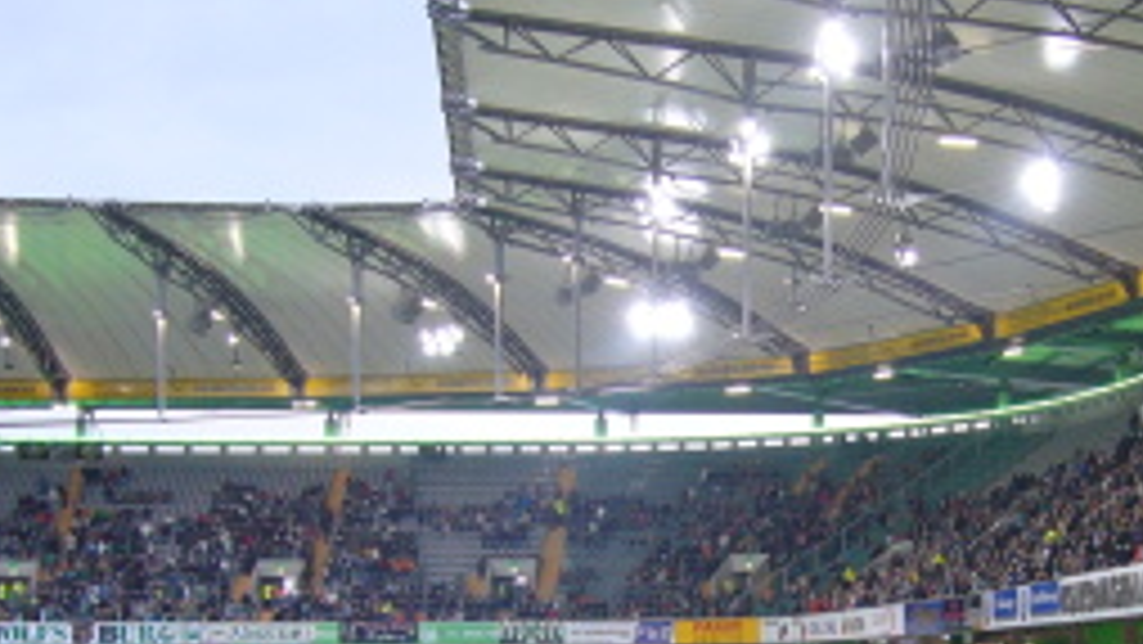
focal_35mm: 75
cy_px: 552
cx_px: 837
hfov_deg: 27.9
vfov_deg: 16.0
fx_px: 2274
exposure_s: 1/30
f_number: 2.8
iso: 100
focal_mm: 5.8
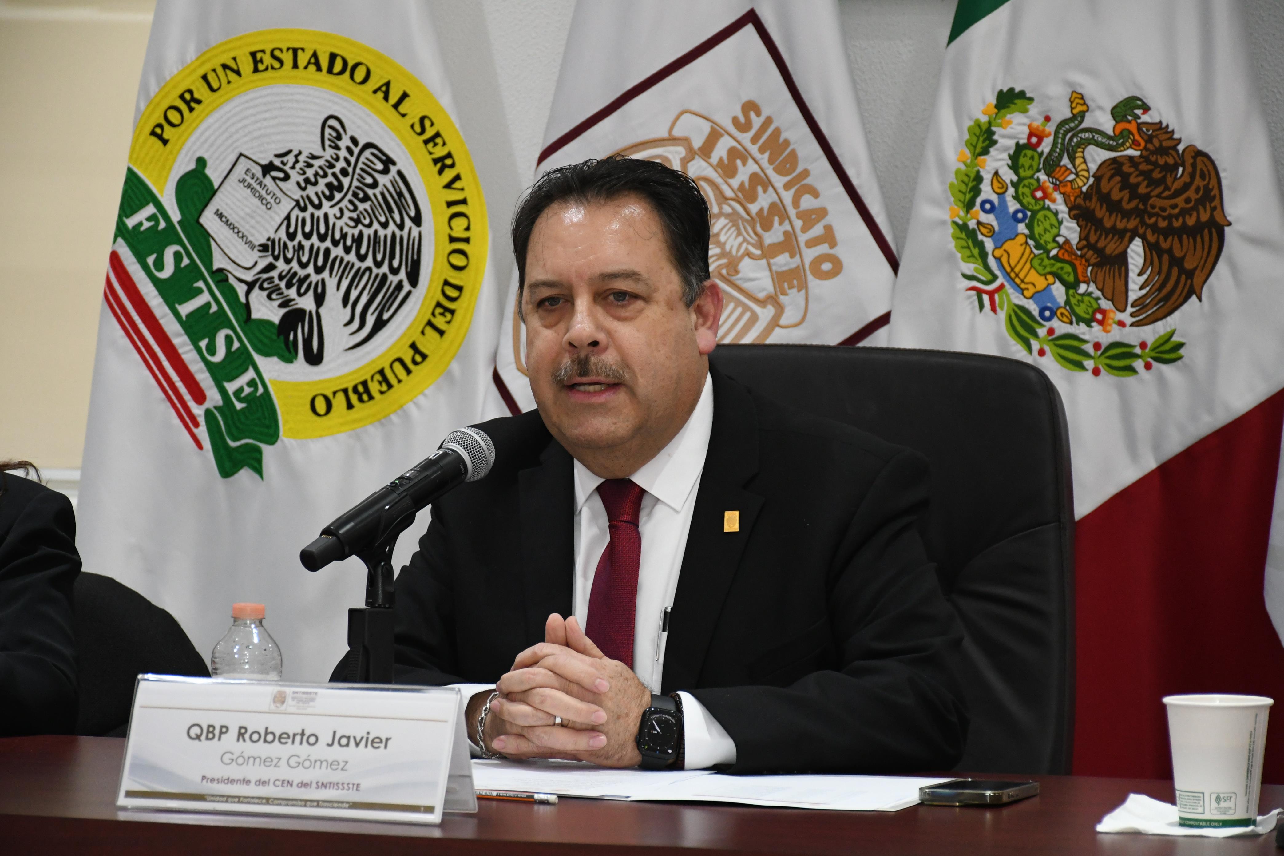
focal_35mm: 142
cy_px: 428
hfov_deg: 14.4
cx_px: 642
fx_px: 5064
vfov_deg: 9.7
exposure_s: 1/100
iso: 2500
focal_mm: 95
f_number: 5.6
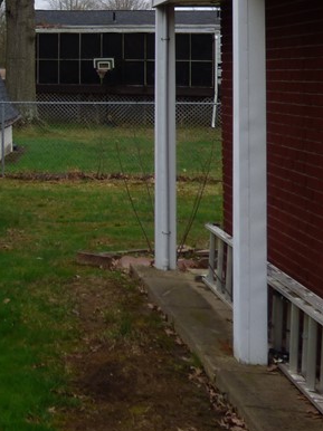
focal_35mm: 77
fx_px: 959
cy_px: 17
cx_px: -165
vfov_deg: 24.4
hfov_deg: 17.2
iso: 100
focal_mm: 5.04
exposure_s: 1/800
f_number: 3.2
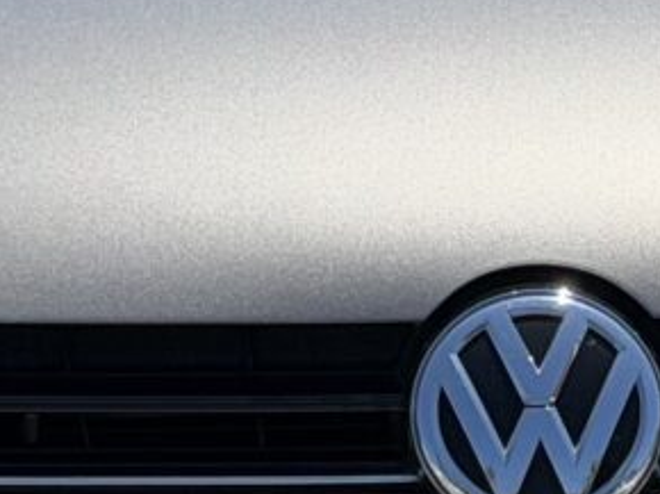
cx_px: 580
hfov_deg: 6.2
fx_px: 6058
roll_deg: +3.8
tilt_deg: -3.0
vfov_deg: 4.7
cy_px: 150
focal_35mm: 318
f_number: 1.78
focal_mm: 6.76
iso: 64
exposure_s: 1/4878
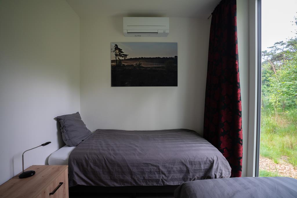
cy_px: 99
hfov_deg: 96.7
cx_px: 148
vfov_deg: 73.8
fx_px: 132
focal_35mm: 16
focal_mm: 16
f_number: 2.8
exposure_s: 1/200
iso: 400
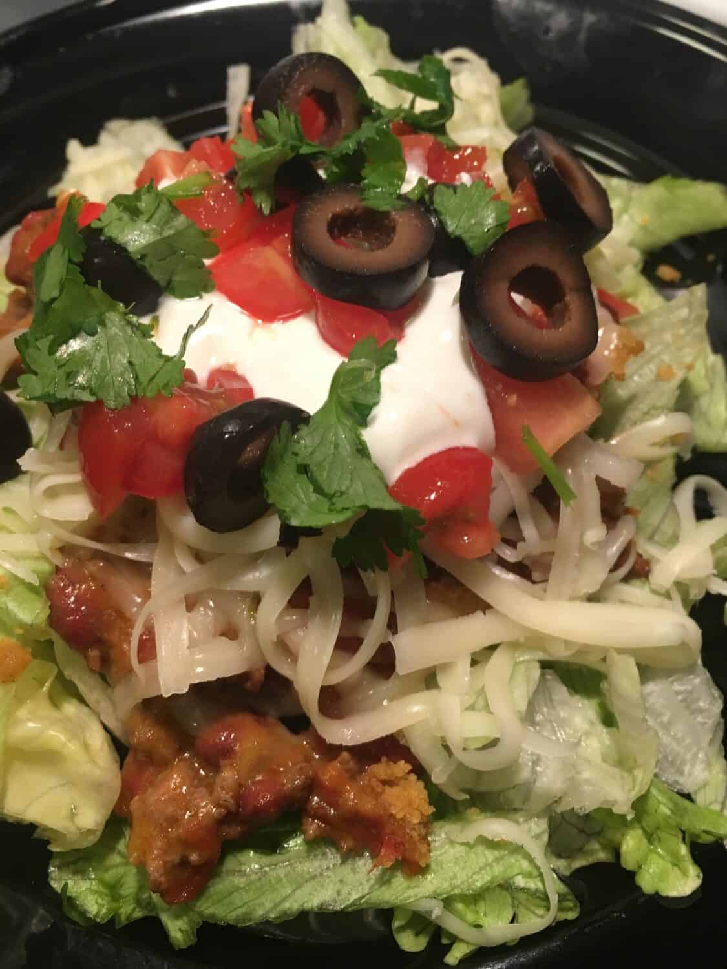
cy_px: 484
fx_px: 812
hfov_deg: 48.2
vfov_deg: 61.7
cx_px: 364
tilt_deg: -59.5
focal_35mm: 29
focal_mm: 4.15
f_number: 2.2
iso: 100
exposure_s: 1/30
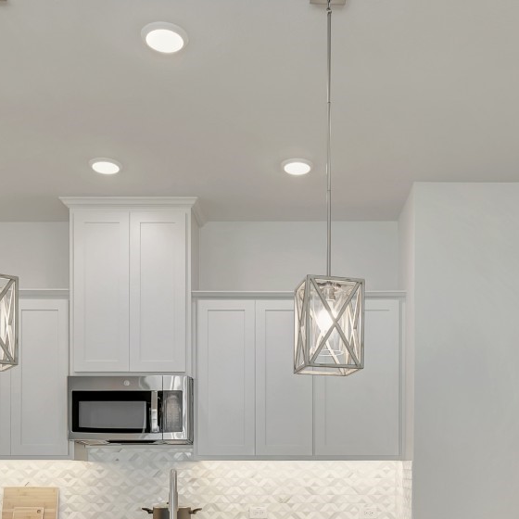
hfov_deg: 40.8
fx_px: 695
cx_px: 294
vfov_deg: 37.6
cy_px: 489
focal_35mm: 41
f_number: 9
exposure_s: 1/2
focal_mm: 15
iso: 100
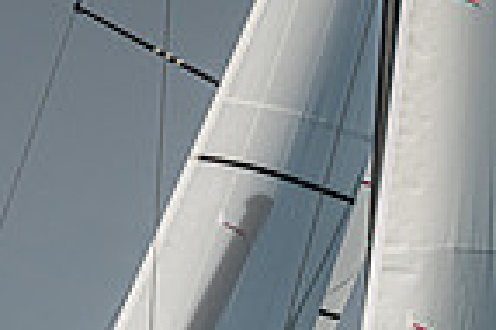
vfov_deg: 0.7
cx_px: 255
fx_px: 27524
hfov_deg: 1.0
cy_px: 727
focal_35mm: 2000
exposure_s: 1/4000
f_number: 5.6
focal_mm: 400
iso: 320
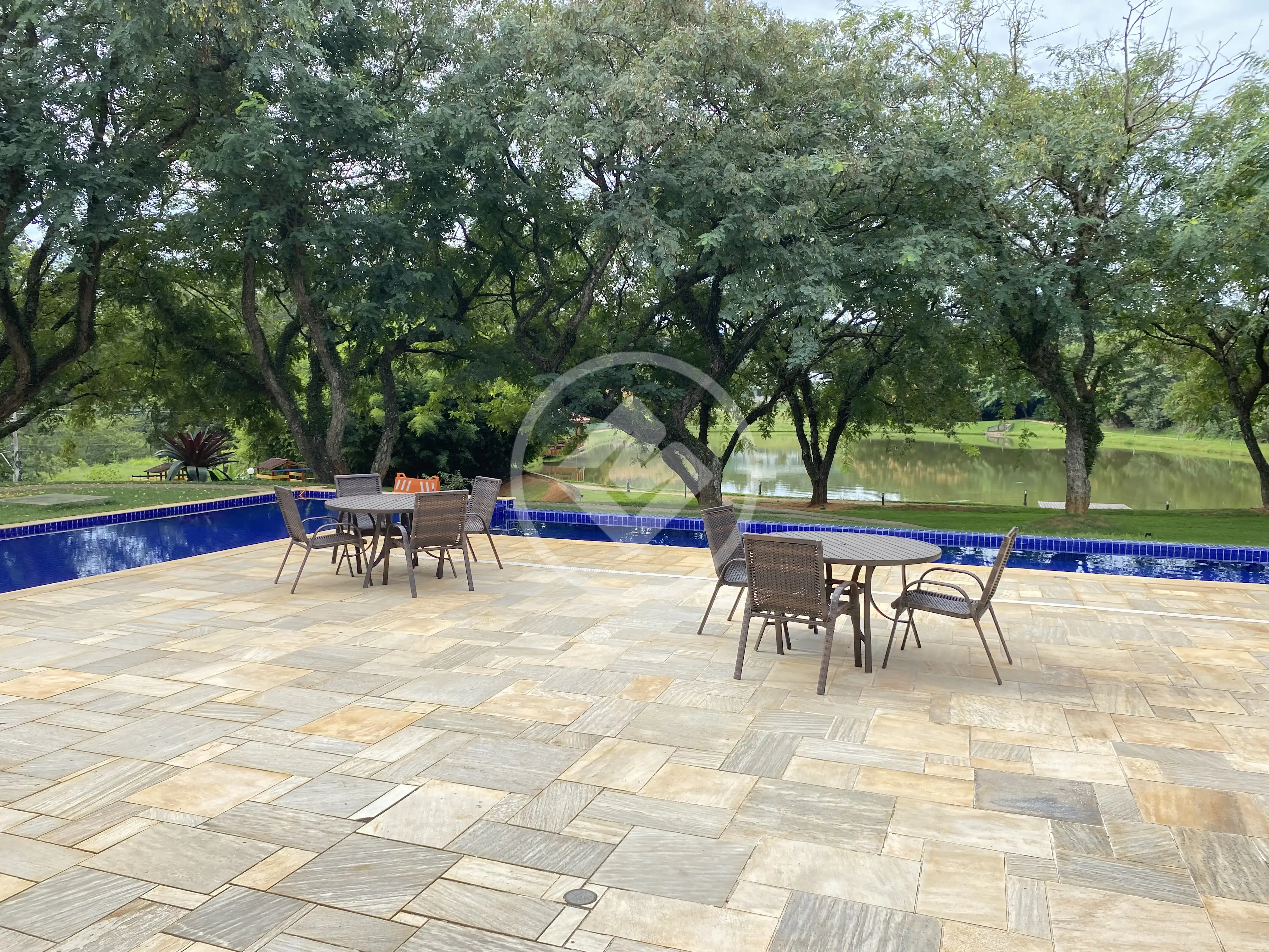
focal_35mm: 26
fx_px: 953
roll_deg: -0.6
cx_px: 634
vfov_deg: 53.1
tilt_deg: -4.7
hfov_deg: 67.3
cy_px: 476
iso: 32
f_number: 1.8
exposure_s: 1/957
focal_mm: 4.25
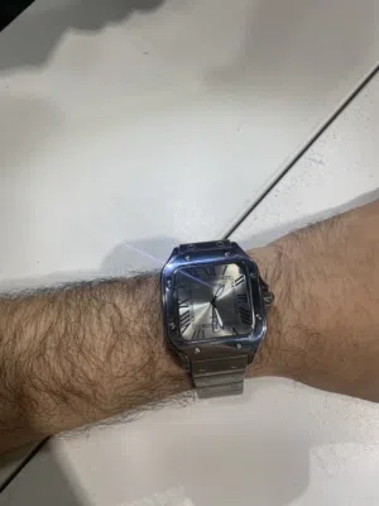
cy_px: 253
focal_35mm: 26
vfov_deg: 67.3
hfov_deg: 53.1
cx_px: 190
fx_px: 380
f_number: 1.8
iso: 100
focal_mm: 4.25
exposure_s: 1/122
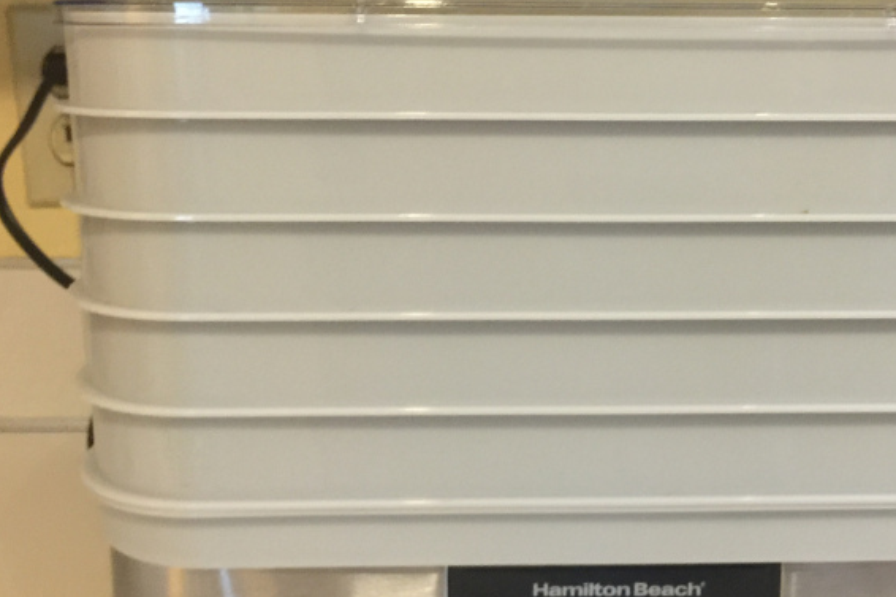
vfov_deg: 29.2
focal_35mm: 46
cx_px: 549
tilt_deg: -11.9
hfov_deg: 42.5
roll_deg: -1.8
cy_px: 305
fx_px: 1144
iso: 125
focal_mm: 4.15
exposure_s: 1/10
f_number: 2.2
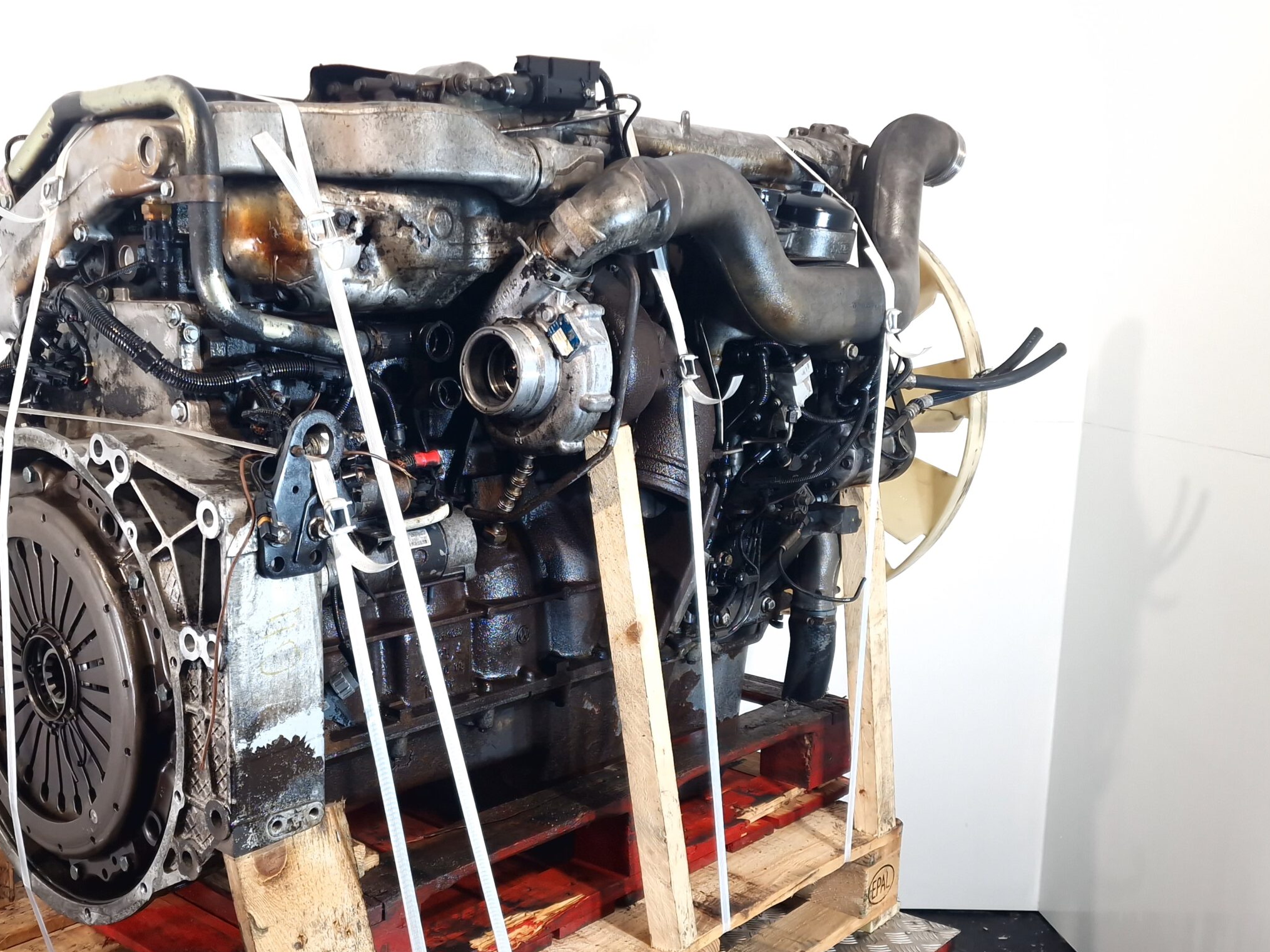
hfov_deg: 60.9
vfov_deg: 48.1
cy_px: 544
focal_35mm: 29
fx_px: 1064
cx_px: 487
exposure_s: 1/50
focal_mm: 6.4
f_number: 1.8
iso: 100
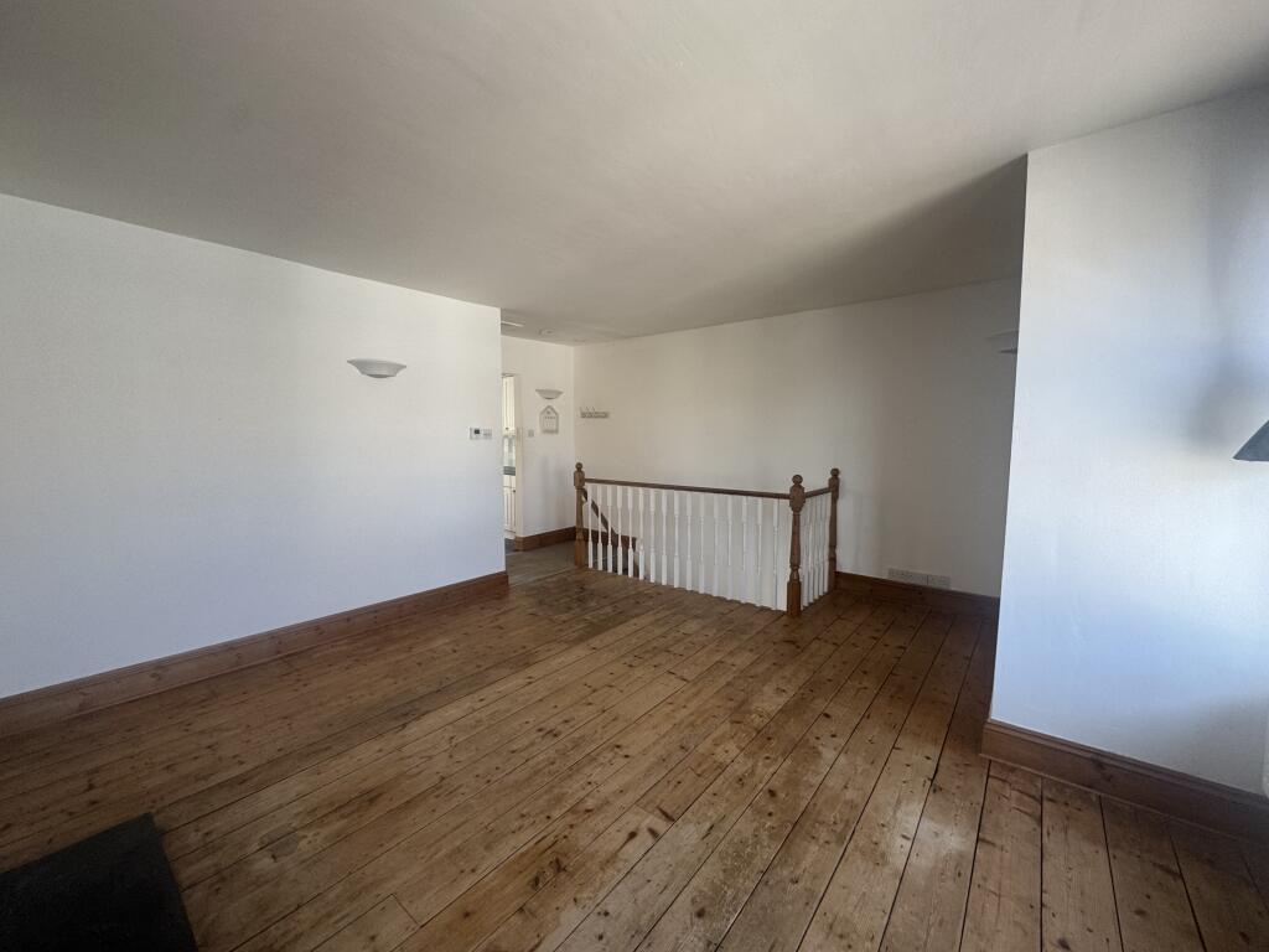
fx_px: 513
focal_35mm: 14
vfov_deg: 85.7
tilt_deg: -2.1
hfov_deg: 102.1
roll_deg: +0.2
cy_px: 476
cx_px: 634
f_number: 2.2
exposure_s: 1/99
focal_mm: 2.22
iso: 80
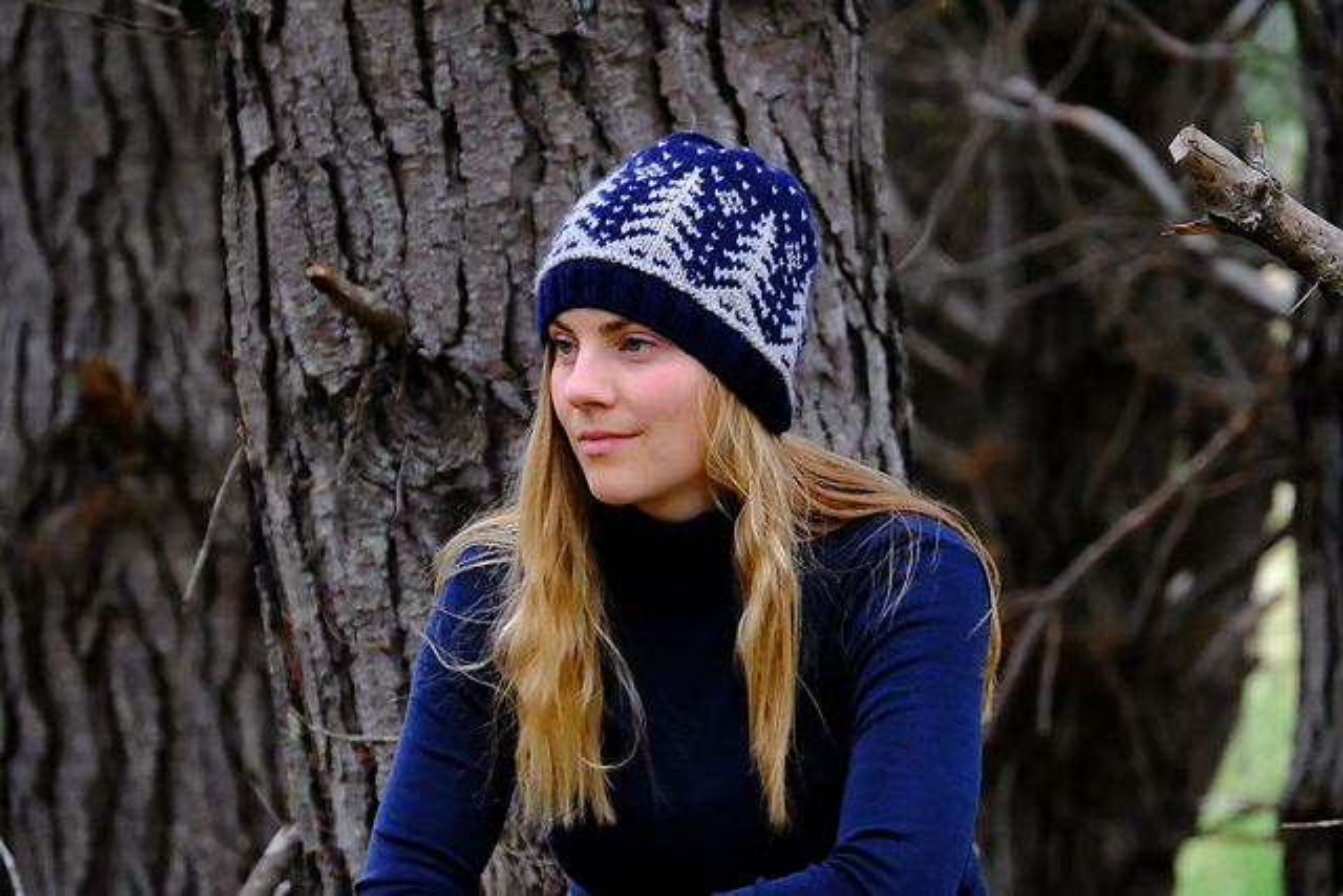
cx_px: 672
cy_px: 448
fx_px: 6865
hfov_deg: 11.2
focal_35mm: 184
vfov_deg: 7.5
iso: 12800
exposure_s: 1/1500
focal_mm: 122.6
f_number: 6.4
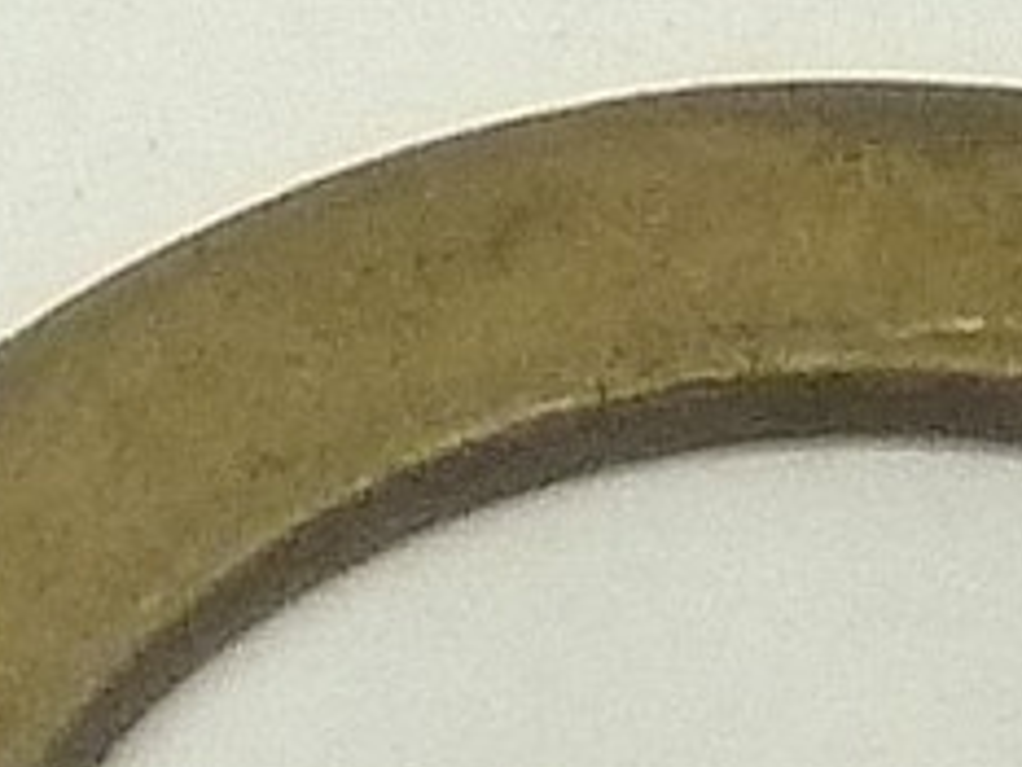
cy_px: 1315
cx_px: 858
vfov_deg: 10.9
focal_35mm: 128
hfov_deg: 15.3
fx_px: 3781
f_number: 3.5
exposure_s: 1/30
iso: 250
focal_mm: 5.3
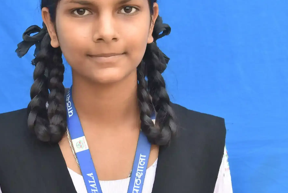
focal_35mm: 122
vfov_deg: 11.2
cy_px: 75
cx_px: 113
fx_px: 977
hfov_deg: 16.8
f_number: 8
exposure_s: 1/60
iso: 400
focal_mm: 48
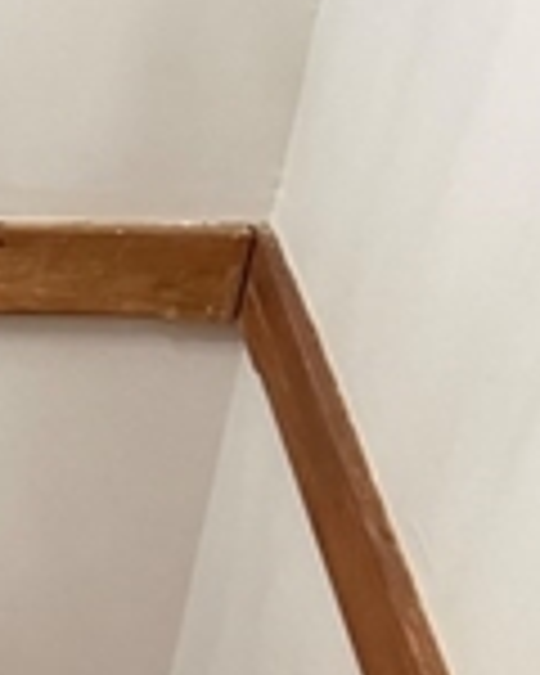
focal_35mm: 120
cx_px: -536
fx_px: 2397
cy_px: 1044
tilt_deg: -41.7
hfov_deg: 11.6
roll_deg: +1.6
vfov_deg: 14.8
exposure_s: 1/60
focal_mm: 6.76
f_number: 1.78
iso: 500
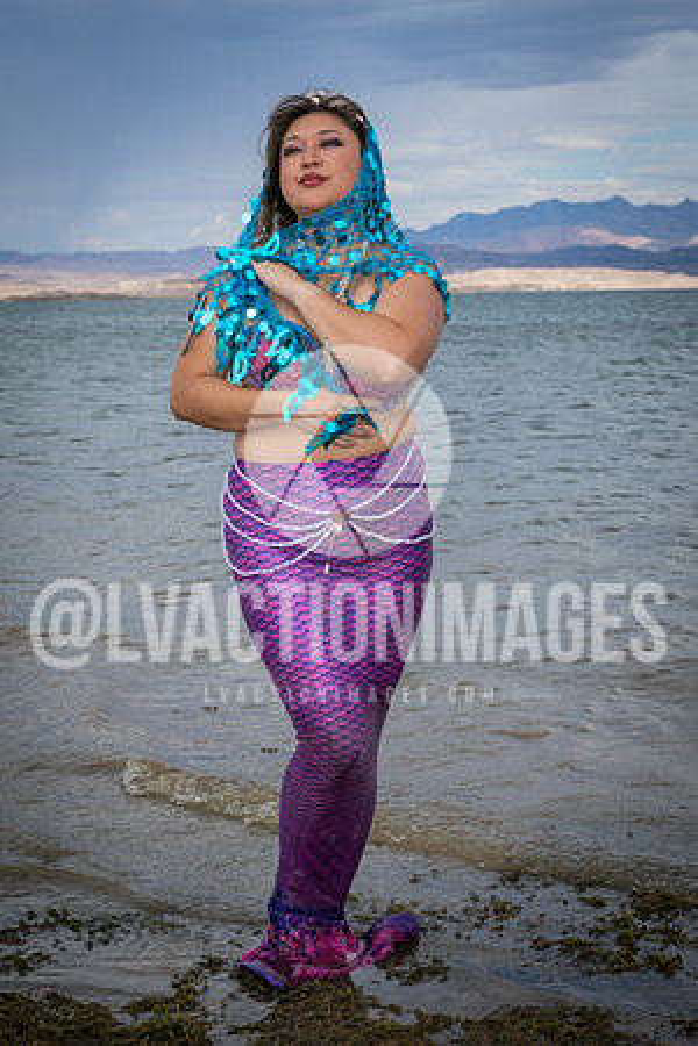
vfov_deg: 28.8
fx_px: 2036
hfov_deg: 19.5
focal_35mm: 70
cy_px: 523
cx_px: 349
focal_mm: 70
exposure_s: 1/250
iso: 64
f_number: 10
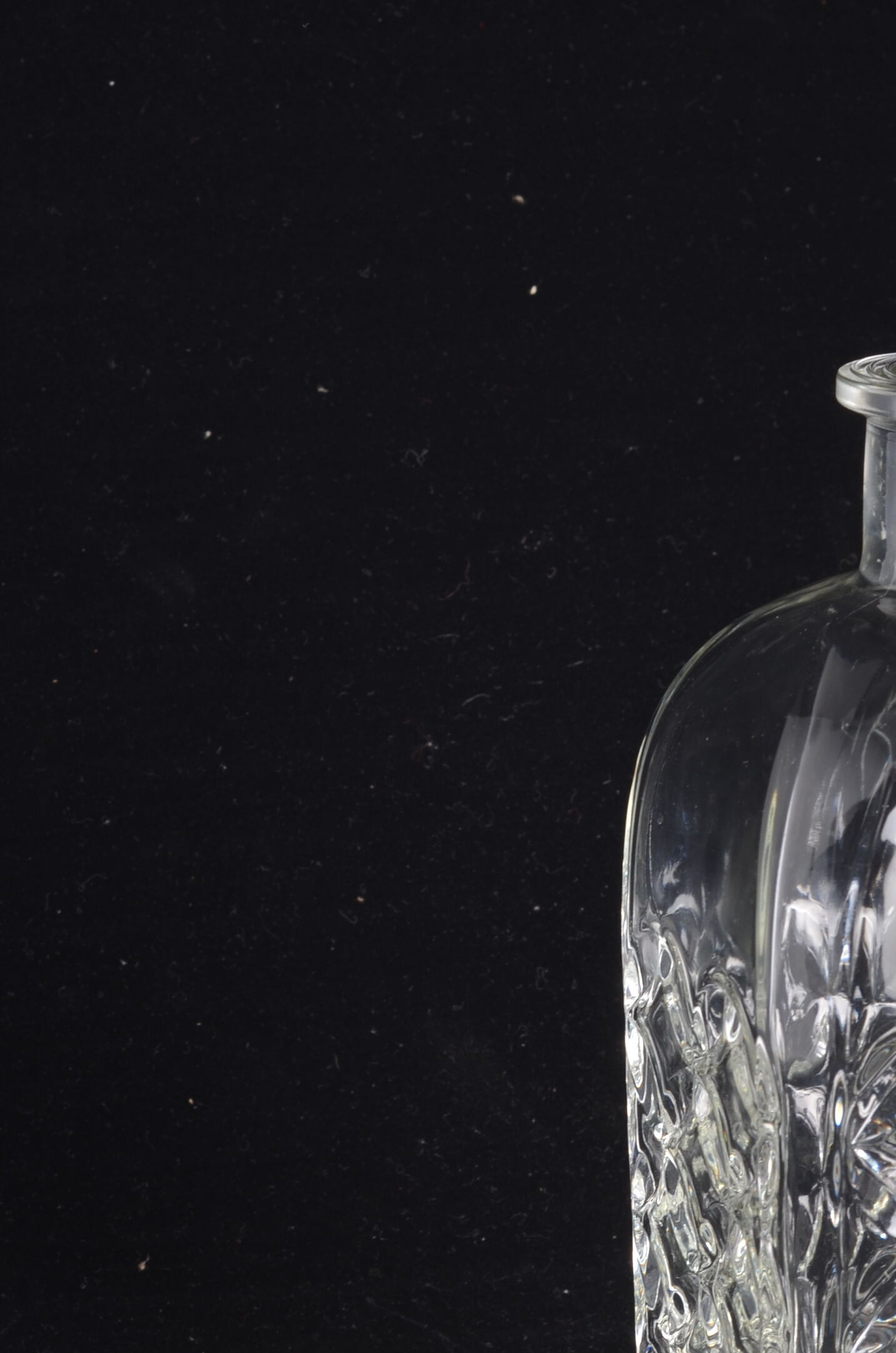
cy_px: 916
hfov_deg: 10.6
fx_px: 4801
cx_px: 655
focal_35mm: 128
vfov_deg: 16.0
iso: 100
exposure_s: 1/125
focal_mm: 50
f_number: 11
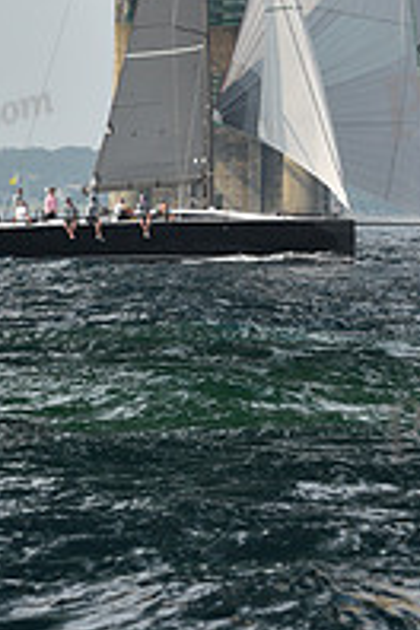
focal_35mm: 287
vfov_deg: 7.1
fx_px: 5022
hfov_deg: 4.8
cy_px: -60
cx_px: 218
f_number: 6.3
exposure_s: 1/1250
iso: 250
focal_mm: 98
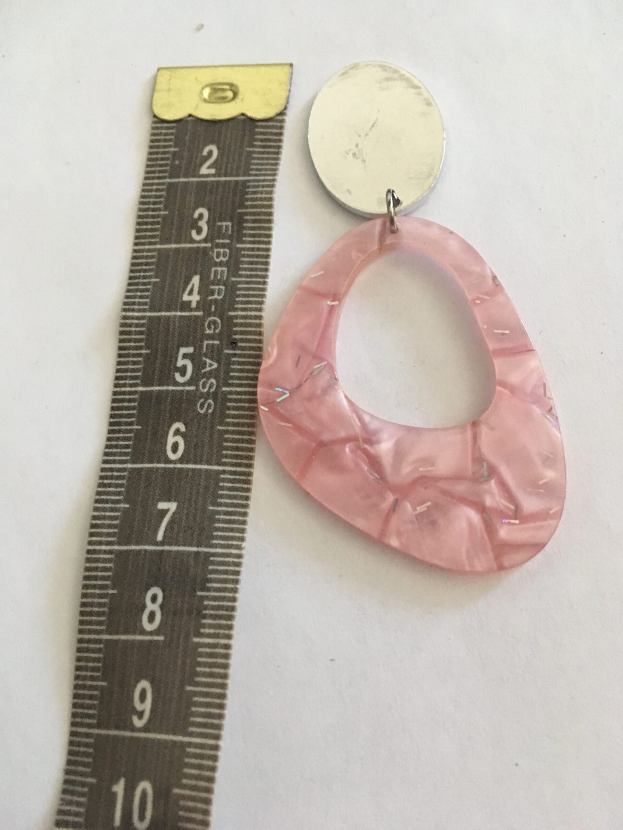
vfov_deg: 61.7
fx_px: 696
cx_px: 312
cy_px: 415
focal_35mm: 29
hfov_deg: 48.2
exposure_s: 1/25
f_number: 2.2
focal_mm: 4.15
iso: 200
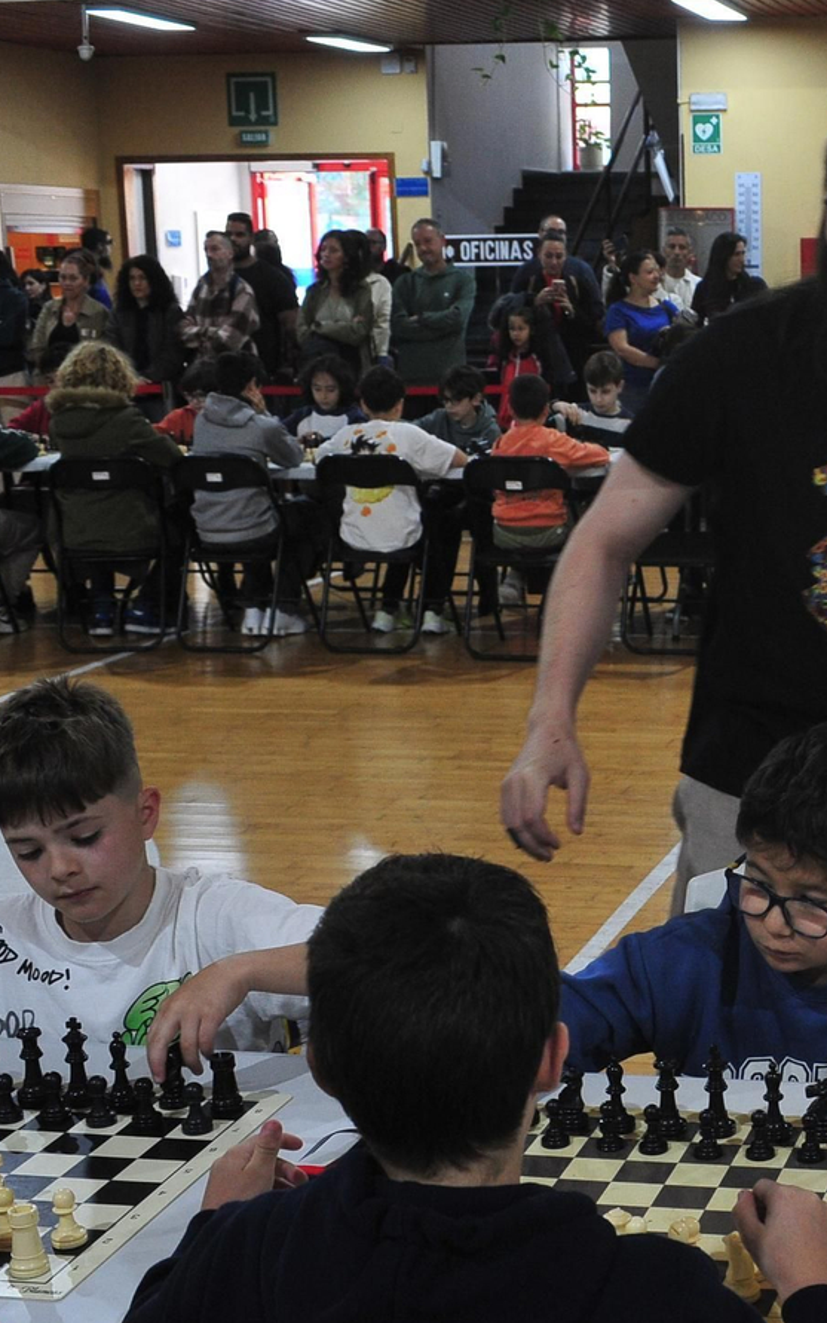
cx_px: 990
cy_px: 737
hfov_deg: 19.2
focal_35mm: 64
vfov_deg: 32.0
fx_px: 2308
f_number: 5.6
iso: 2500
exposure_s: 1/125
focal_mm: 35
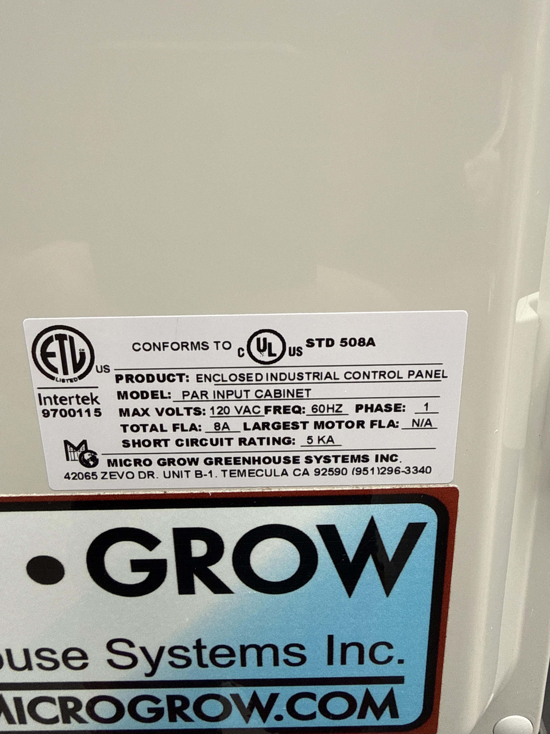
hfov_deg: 54.9
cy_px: 367
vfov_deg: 69.4
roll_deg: +0.8
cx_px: 275
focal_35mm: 25
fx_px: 530
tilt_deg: -15.8
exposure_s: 1/99
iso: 64
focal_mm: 2.22
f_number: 2.2
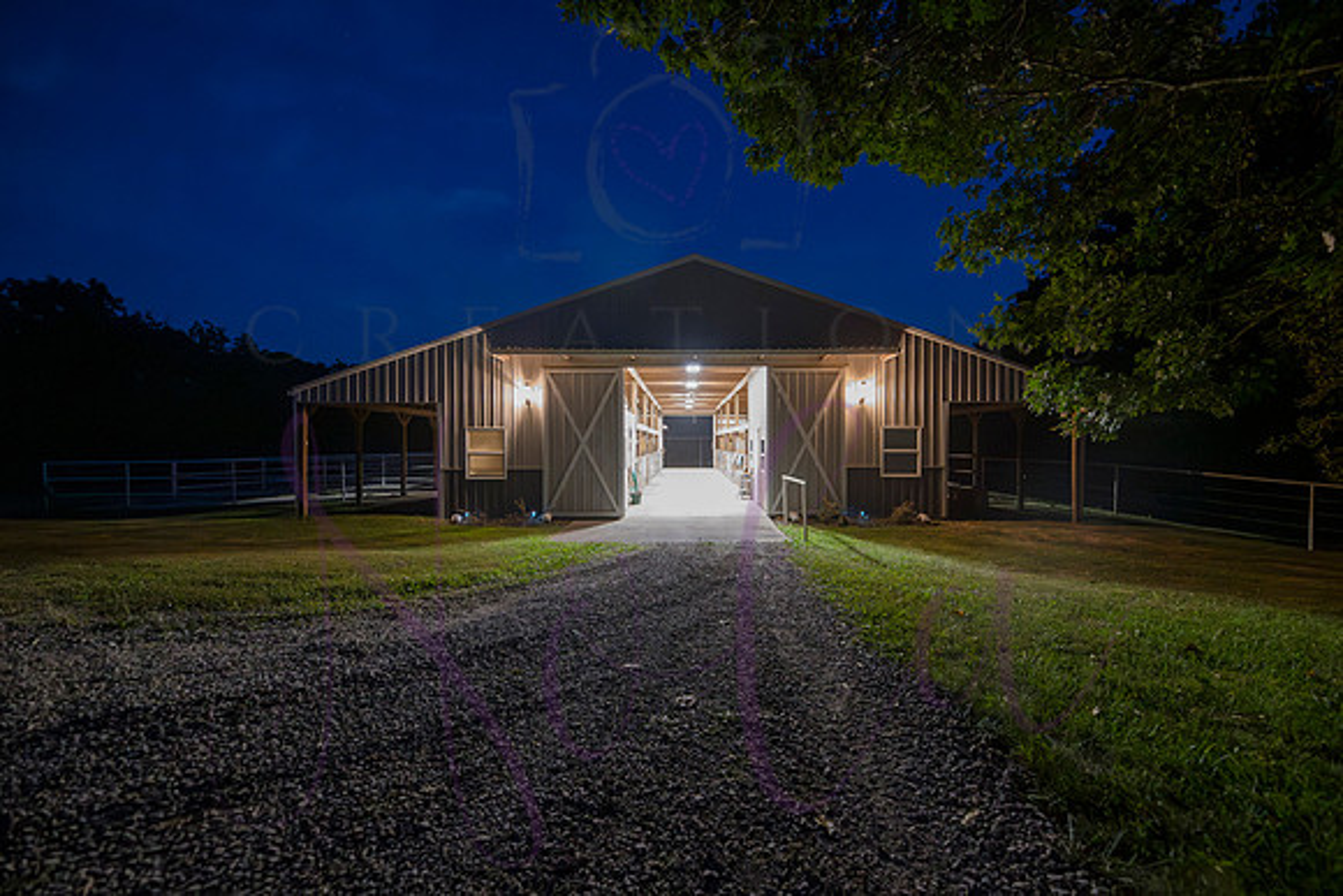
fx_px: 550
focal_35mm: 15
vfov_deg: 78.4
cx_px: 692
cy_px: 453
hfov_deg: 101.4
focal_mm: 14
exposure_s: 1/15
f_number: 3.2
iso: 8000
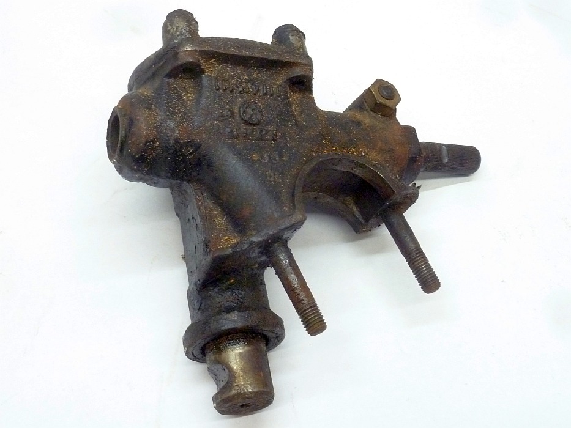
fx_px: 792
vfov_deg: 30.3
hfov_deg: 39.7
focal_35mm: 48
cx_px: 286
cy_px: 214
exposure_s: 1/25
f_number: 3.8
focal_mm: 7.9
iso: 400
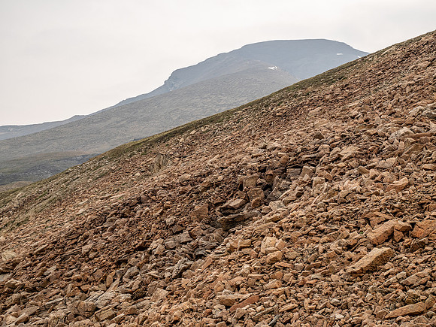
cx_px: 218
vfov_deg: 28.0
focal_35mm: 52
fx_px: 655
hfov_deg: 36.8
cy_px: 164
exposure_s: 1/250
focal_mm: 26
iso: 200
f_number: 8
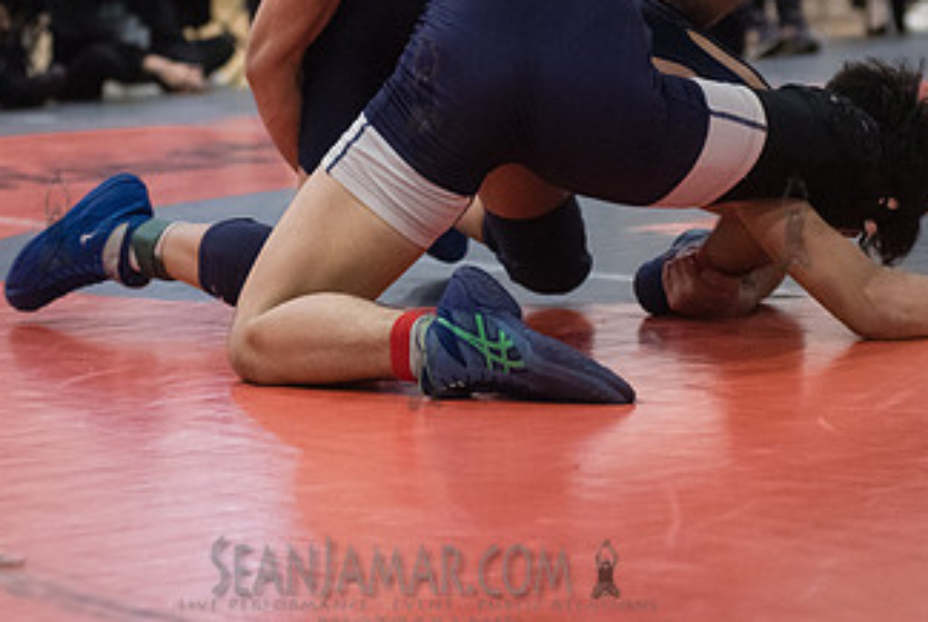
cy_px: 82
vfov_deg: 9.6
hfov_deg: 14.3
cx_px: 424
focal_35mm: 143
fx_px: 3691
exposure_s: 1/500
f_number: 3.5
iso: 8000
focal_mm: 80
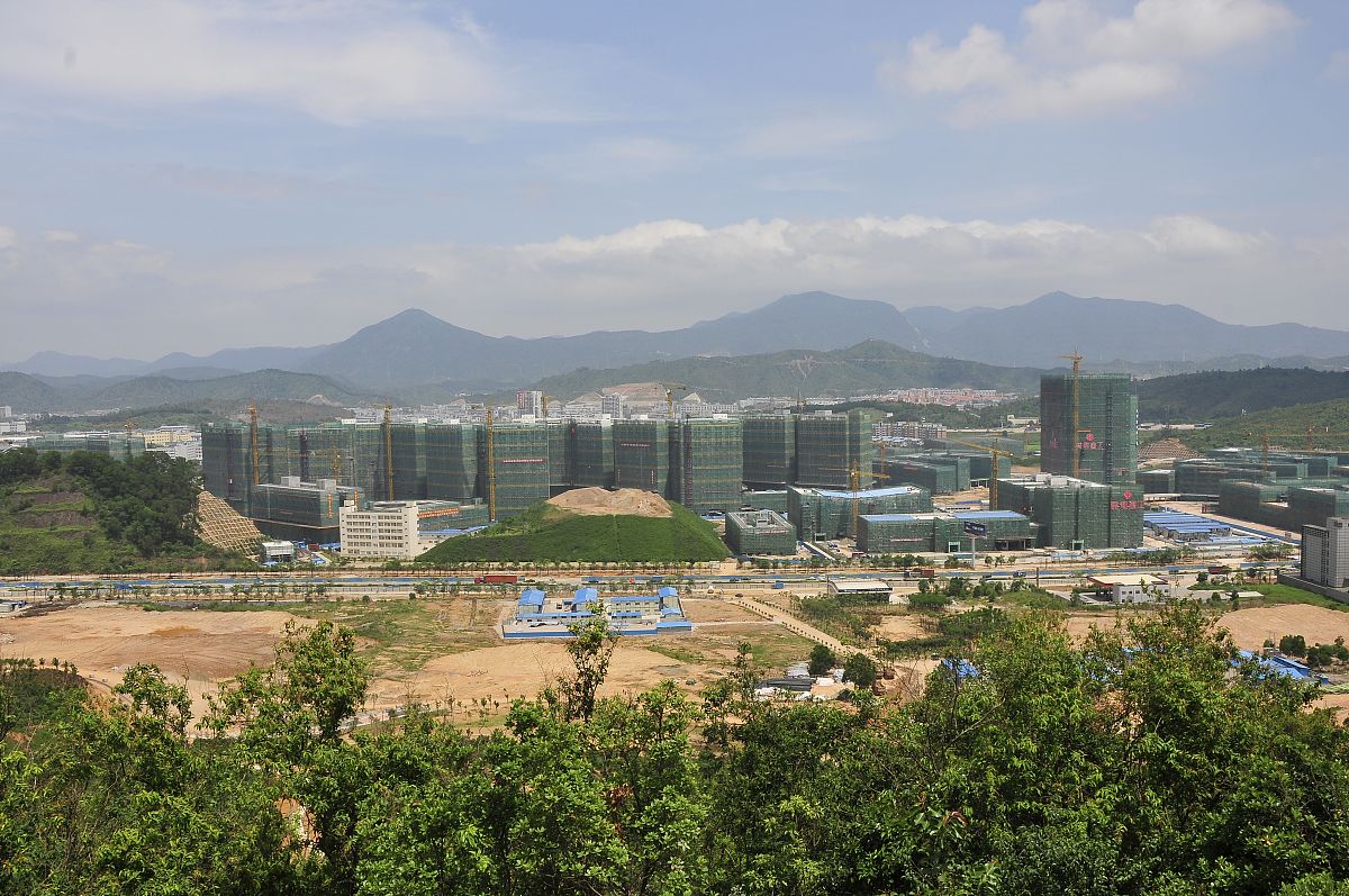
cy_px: 448
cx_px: 674
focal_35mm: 33
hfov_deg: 57.3
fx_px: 1235
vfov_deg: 39.9
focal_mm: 22
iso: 200
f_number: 11
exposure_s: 1/400
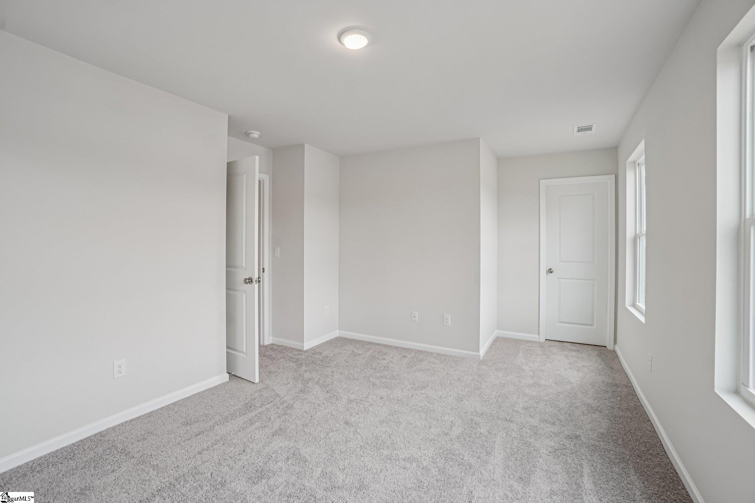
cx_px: 378
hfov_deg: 100.4
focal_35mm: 15
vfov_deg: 77.3
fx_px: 315
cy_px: 252
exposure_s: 1/30
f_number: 8
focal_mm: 10
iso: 320
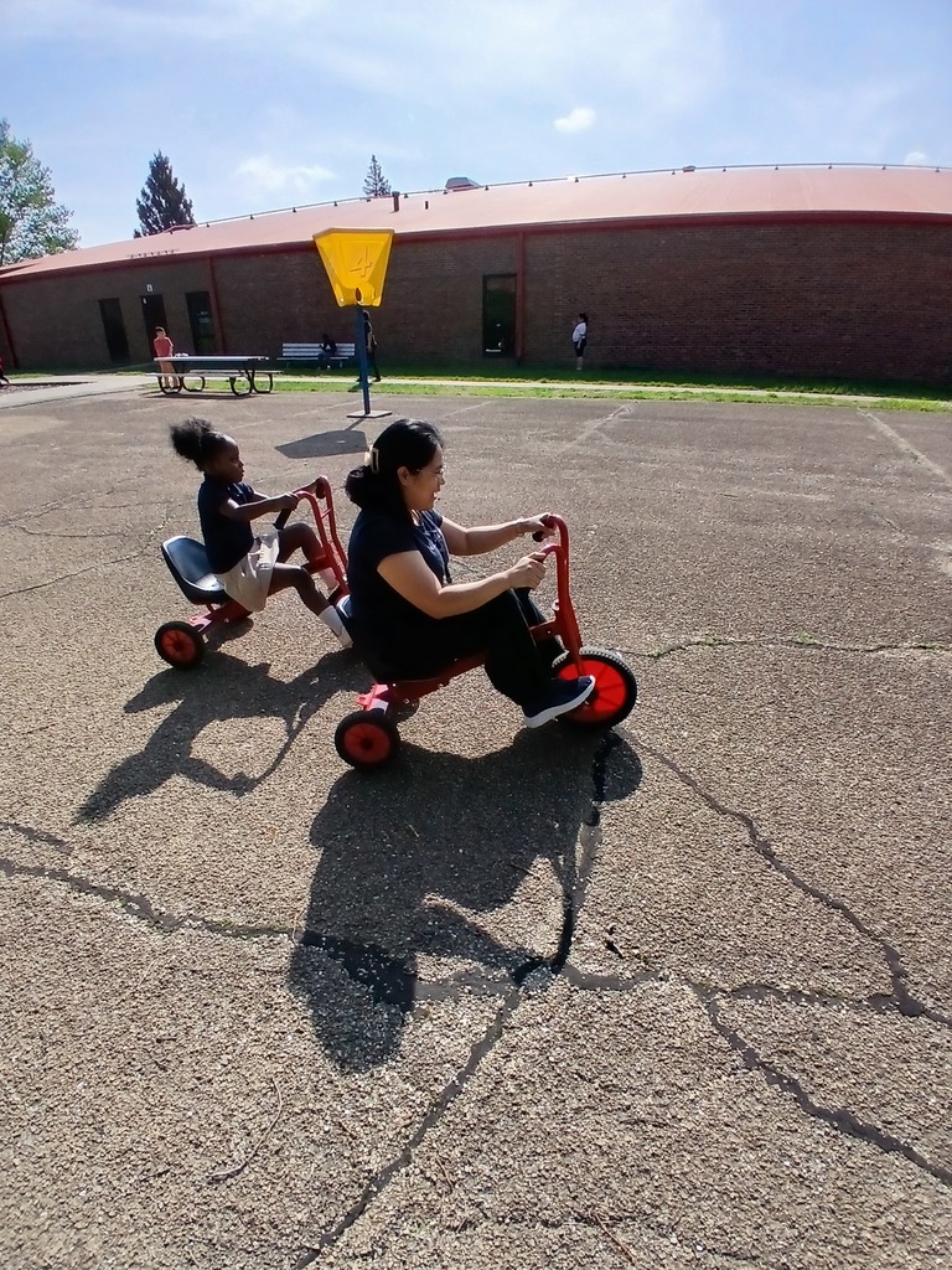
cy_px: 635
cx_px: 476
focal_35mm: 17
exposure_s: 1/1761
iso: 50
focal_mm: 1.4
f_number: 2.2
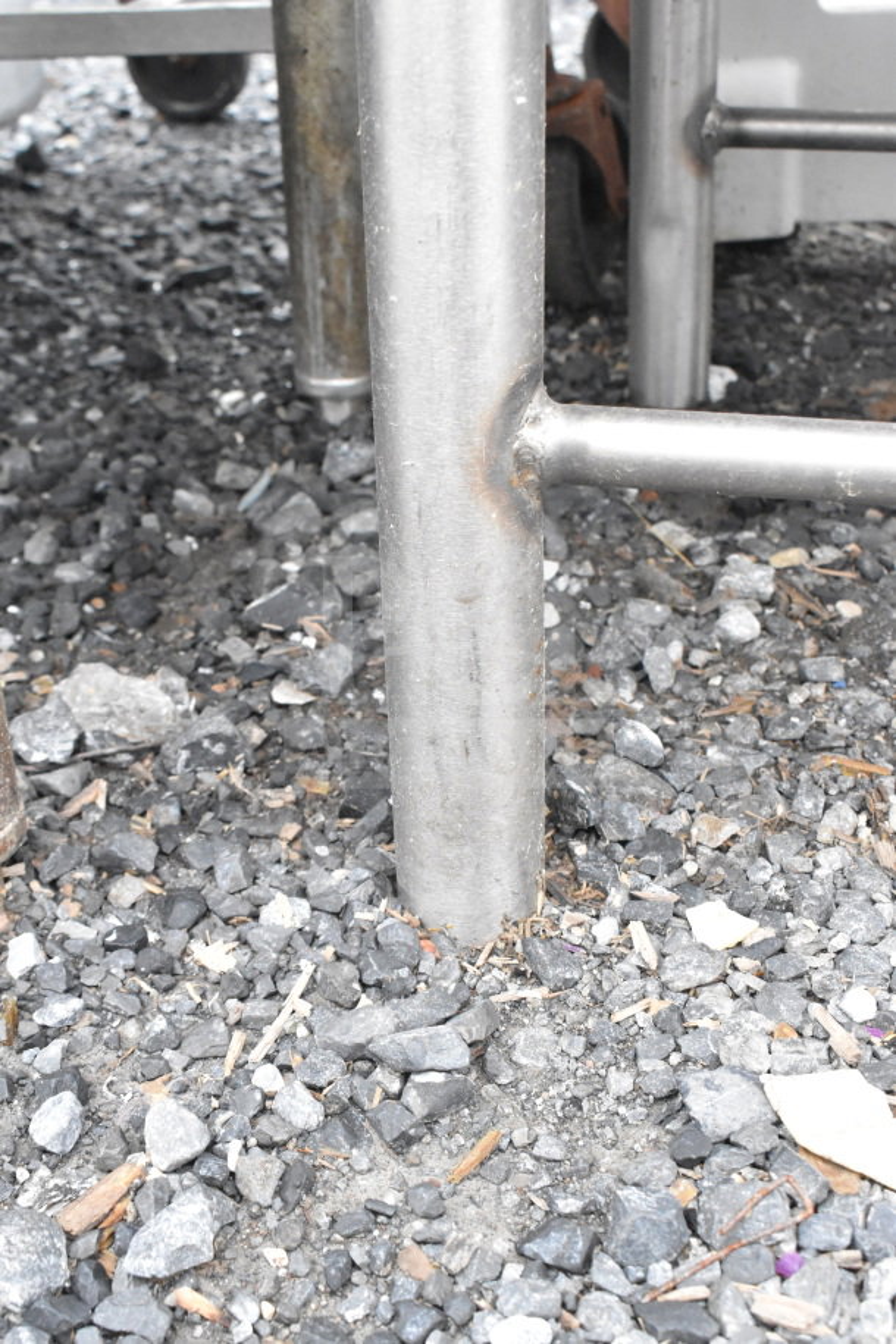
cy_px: 672
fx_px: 1624
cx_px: 448
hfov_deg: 30.8
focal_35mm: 44
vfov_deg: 45.0
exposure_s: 1/400
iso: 6400
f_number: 10
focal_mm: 29
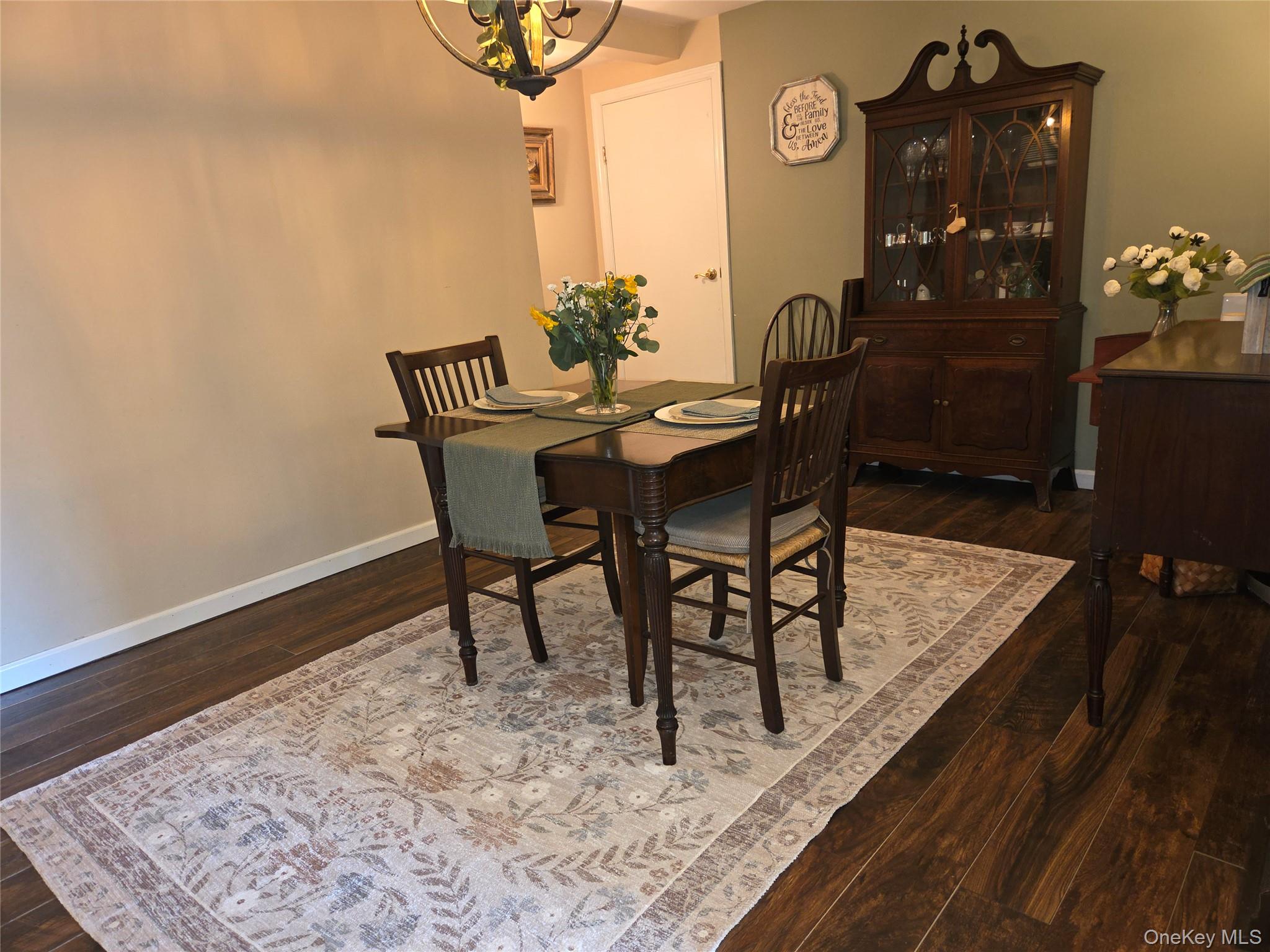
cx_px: 635
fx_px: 844
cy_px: 476
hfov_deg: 73.9
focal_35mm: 23
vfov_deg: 58.9
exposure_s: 1/15
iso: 125
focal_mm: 5.4
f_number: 1.8
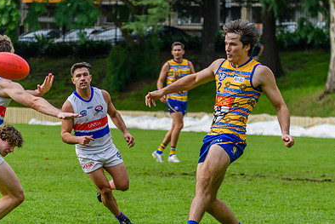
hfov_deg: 7.0
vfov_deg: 4.7
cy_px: 155
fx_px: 2737
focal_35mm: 294
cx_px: 221
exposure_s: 1/1600
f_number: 5
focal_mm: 160
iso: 1100
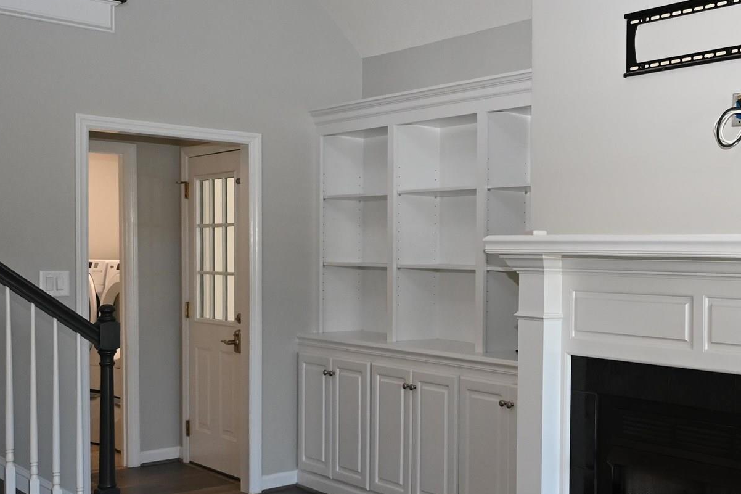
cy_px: 286
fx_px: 947
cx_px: 682
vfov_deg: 29.2
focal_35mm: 46
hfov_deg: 39.3
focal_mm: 12
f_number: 3.5
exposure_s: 1/125
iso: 560
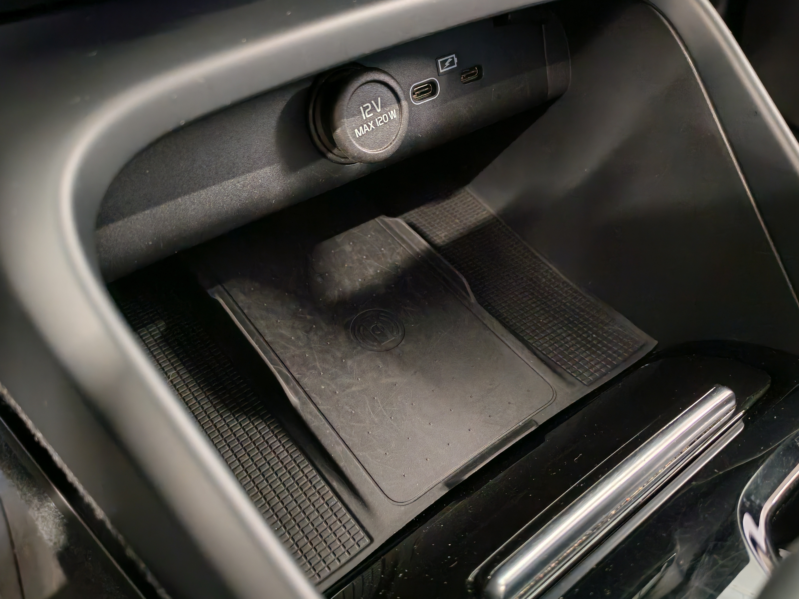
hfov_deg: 60.0
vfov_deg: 46.8
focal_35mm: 30
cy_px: 300
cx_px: 400
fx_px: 692
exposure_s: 1/17
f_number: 1.9
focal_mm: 6.12
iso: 12800
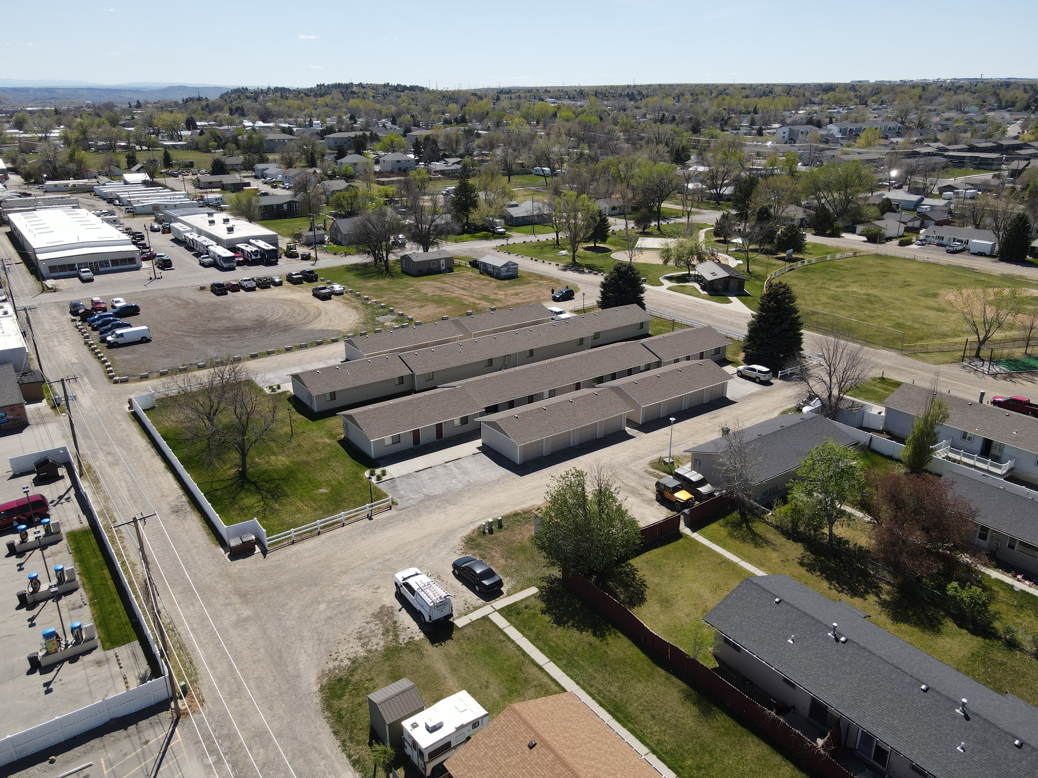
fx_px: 720
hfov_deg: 71.6
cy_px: 389
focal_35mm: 24
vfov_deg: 56.8
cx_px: 519
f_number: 2.8
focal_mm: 4.5
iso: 100
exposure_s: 1/640
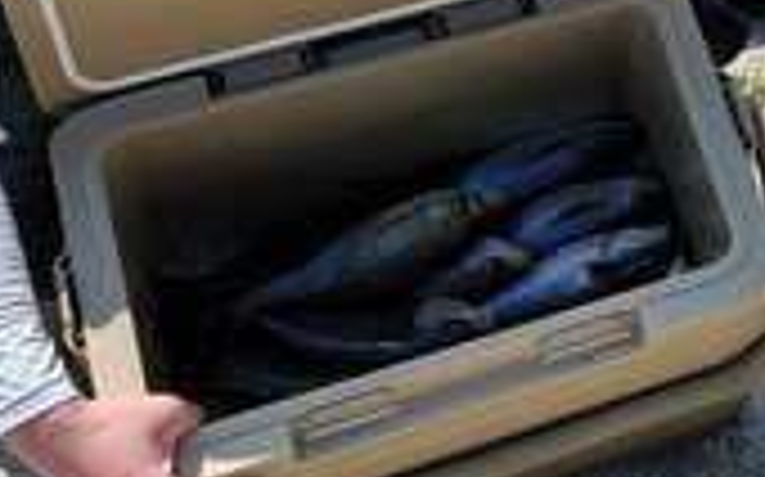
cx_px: 1134
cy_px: -212
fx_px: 2083
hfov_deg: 18.5
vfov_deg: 12.5
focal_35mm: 100
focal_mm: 4.69
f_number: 1.8
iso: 50
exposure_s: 1/1571
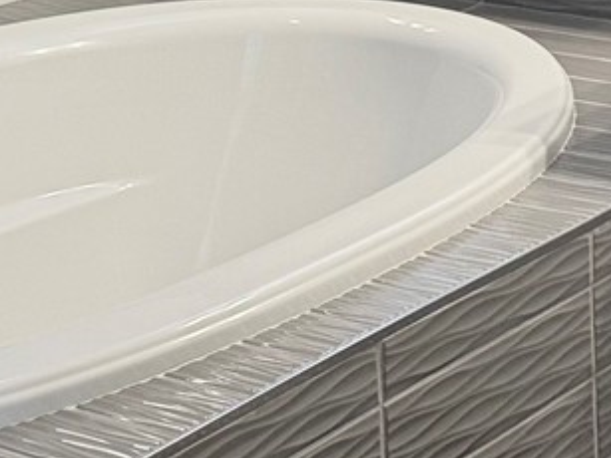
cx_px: 143
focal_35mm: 125
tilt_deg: -4.2
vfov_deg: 11.1
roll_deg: +1.7
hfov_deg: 15.7
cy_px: -339
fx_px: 2205
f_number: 1.78
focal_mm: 6.76
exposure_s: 1/240
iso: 125
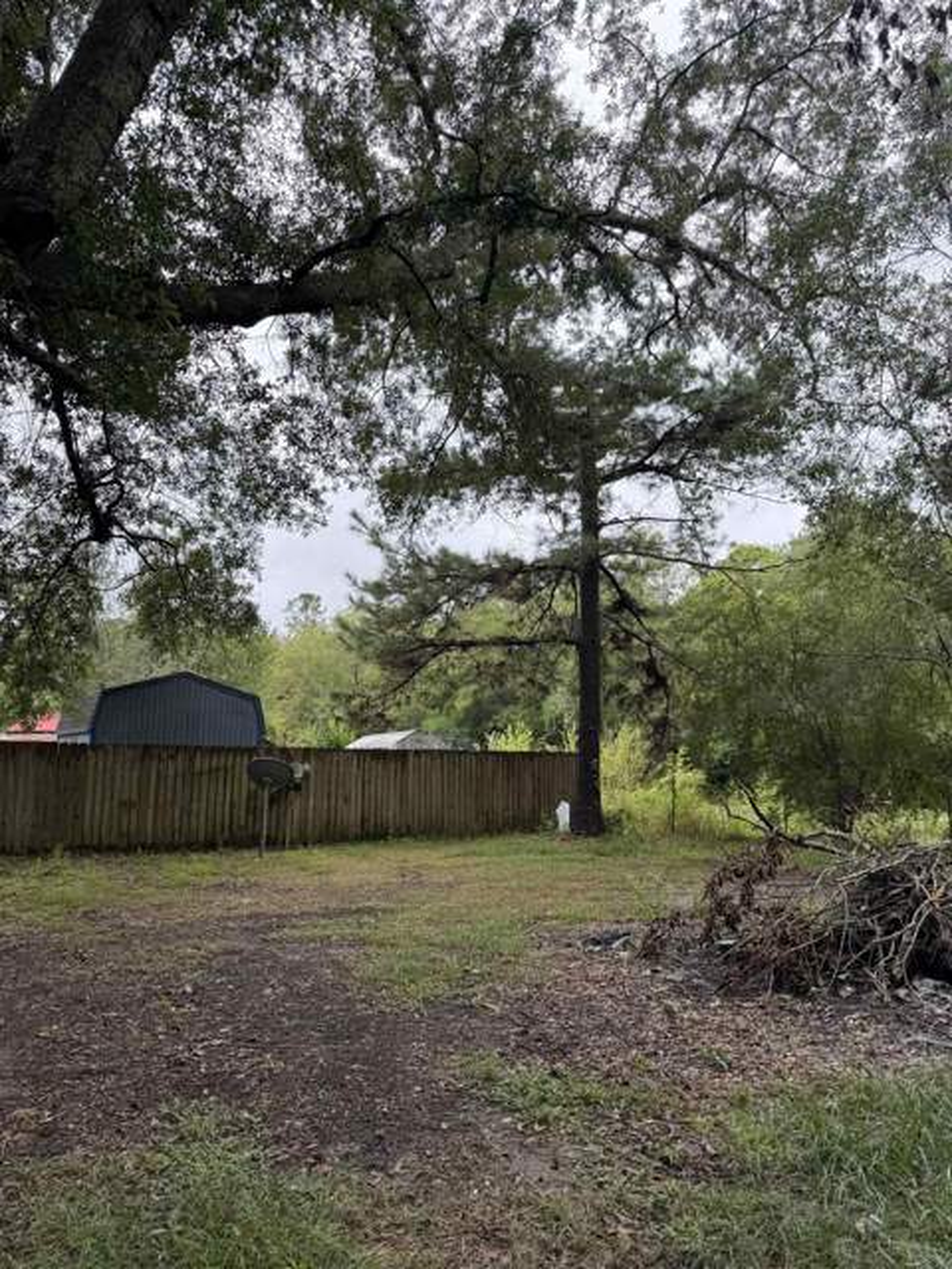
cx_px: 476
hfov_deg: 56.8
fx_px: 880
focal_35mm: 24
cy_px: 634
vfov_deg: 71.6
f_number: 1.78
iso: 80
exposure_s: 1/643
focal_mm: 6.76
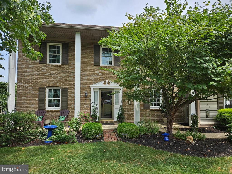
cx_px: 116
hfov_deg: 73.9
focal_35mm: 23
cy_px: 87
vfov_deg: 58.9
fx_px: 154
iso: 25
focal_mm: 5.4
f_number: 1.8
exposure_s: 1/1102
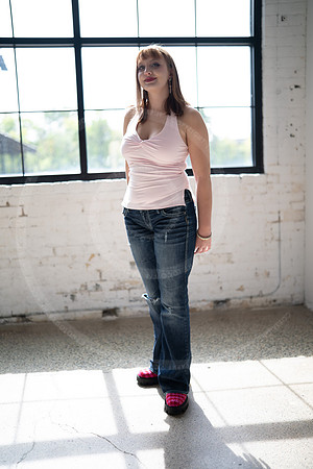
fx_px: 456
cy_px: 234
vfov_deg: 54.4
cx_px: 156
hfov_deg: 37.9
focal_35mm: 35
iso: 125
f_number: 1.2
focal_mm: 35
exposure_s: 1/640
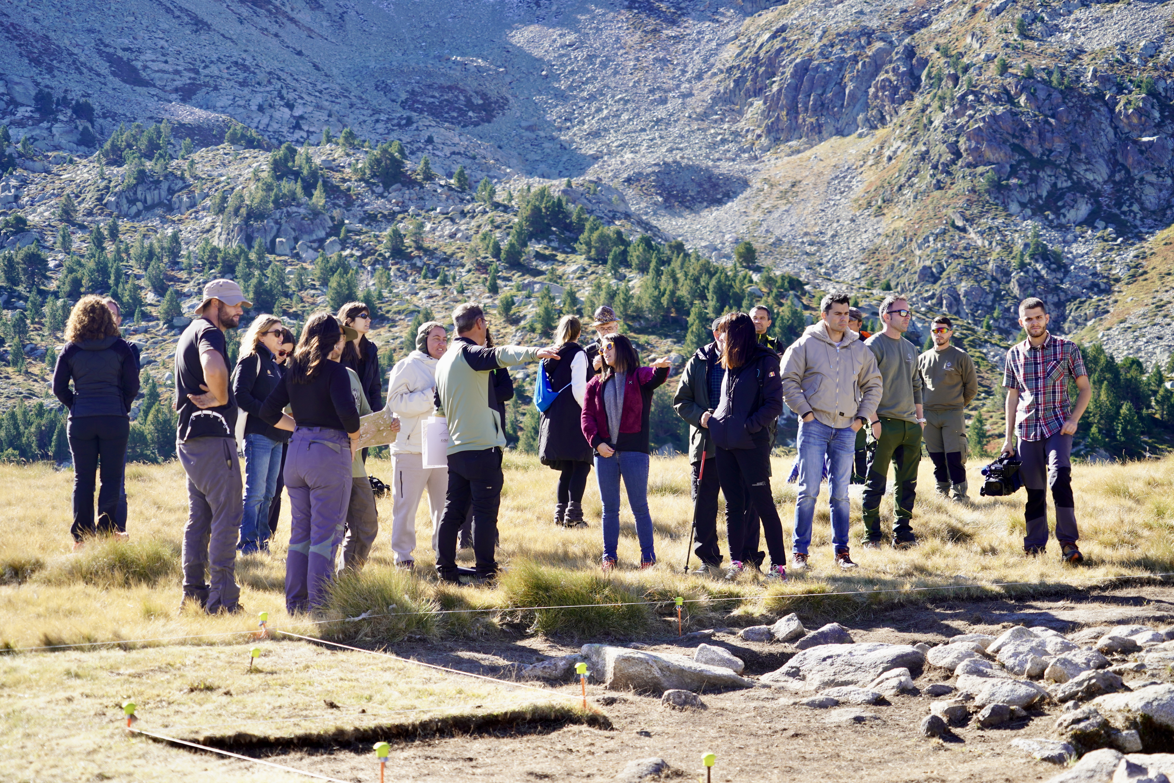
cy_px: 392
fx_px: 2609
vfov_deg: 17.1
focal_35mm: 80
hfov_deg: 25.4
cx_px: 587
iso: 100
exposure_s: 1/125
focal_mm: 80
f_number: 5.6
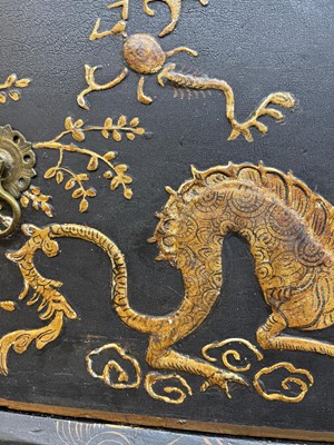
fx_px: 322
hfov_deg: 54.9
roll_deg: -1.1
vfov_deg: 69.4
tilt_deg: -3.6
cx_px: 167
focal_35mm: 25
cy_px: 222
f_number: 1.6
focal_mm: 5.1
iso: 320
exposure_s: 1/50
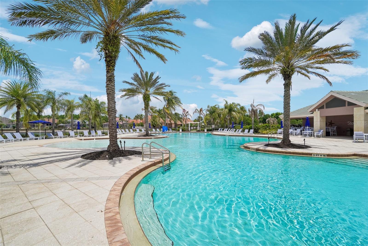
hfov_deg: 100.4
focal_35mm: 15
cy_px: 123
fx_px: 153
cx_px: 184
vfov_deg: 77.3
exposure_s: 1/500
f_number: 8
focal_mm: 10
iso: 100
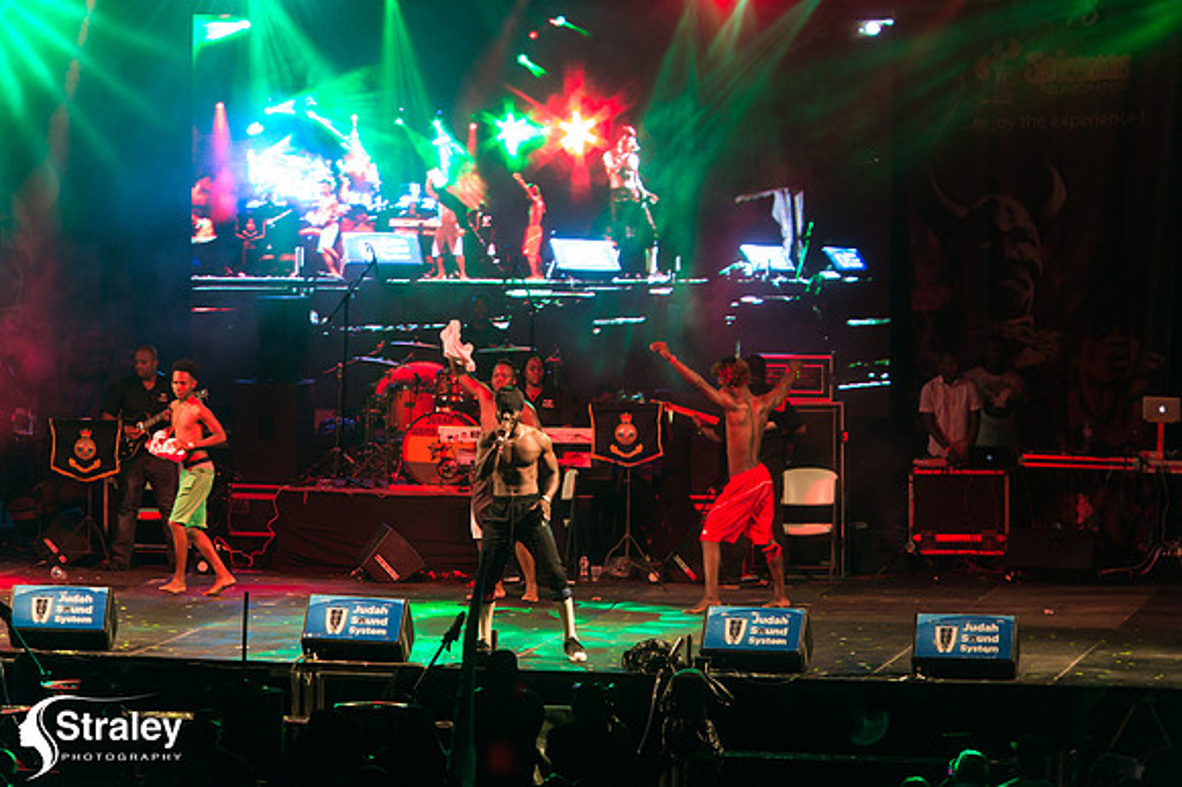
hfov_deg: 9.0
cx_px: 591
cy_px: 394
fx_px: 7547
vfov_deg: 6.0
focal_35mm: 230
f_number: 5.6
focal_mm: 230
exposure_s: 1/200
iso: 3200
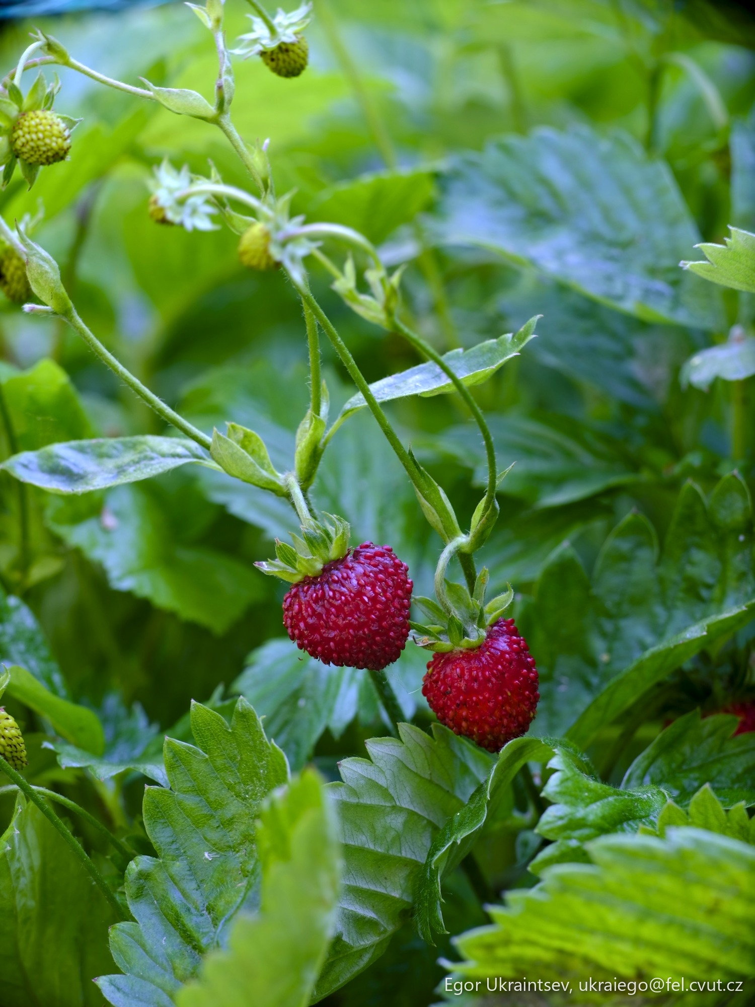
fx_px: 4595
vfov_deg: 12.5
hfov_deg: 9.4
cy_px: 504
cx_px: 378
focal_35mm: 158
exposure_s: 1/1.4
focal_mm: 200
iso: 100
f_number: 11
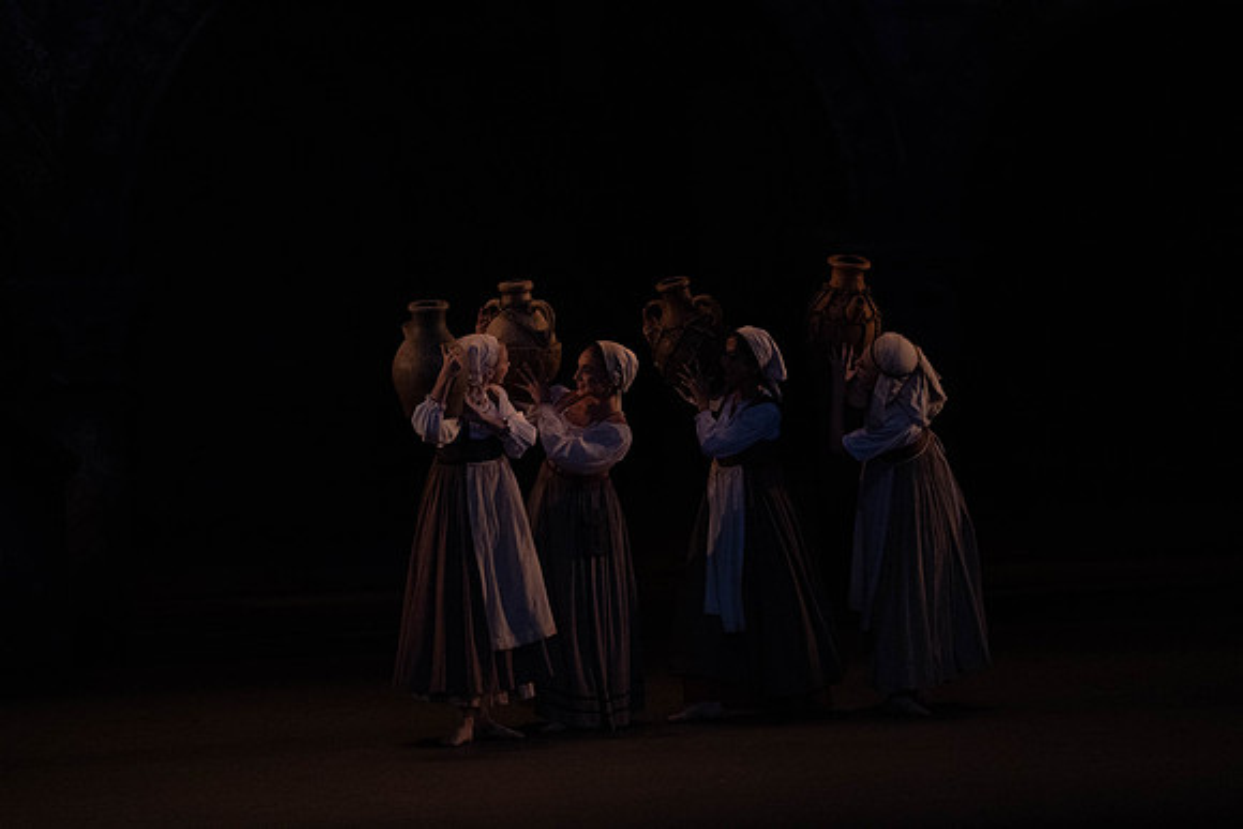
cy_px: 414
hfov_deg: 7.0
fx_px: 10153
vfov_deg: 4.7
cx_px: 622
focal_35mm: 294
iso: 8000
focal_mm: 294
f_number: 5.6
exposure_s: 1/250
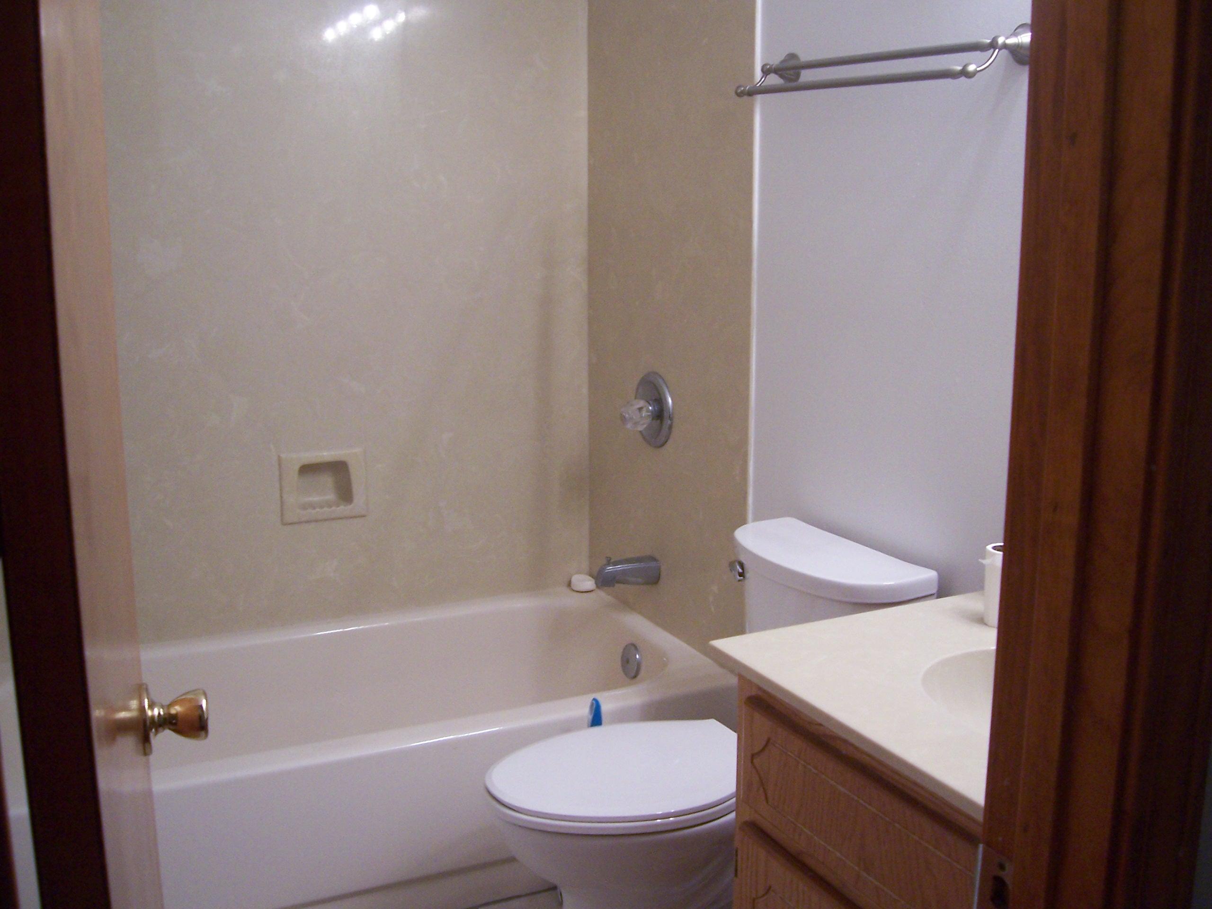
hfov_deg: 51.4
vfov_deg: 39.7
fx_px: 1260
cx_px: 606
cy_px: 454
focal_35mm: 36
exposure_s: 1/30
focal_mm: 6
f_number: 3
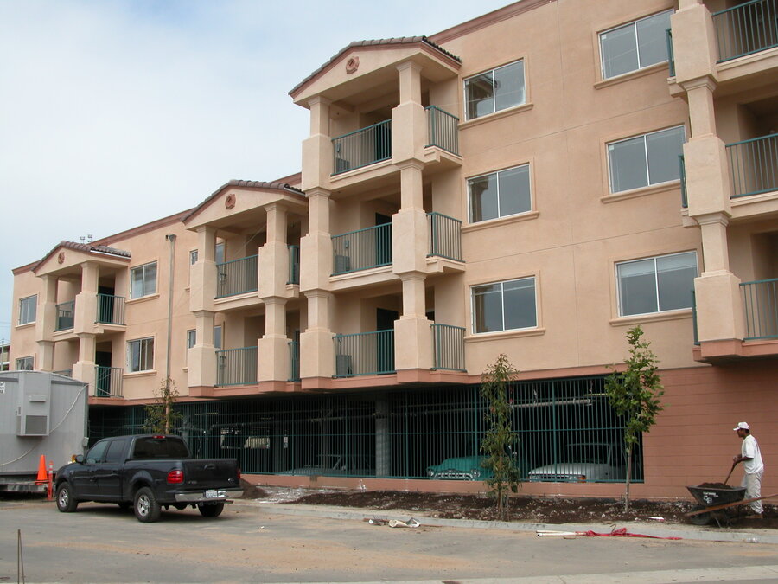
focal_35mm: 35
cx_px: 389
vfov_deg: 40.7
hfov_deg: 52.6
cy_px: 292
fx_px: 787
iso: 100
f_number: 6.3
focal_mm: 8.9
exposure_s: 1/315
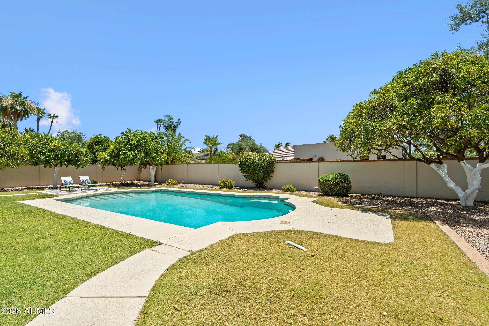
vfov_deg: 70.4
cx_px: 244
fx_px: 231
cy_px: 163
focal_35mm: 17
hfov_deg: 93.3
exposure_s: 1/400
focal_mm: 17
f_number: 8
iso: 640
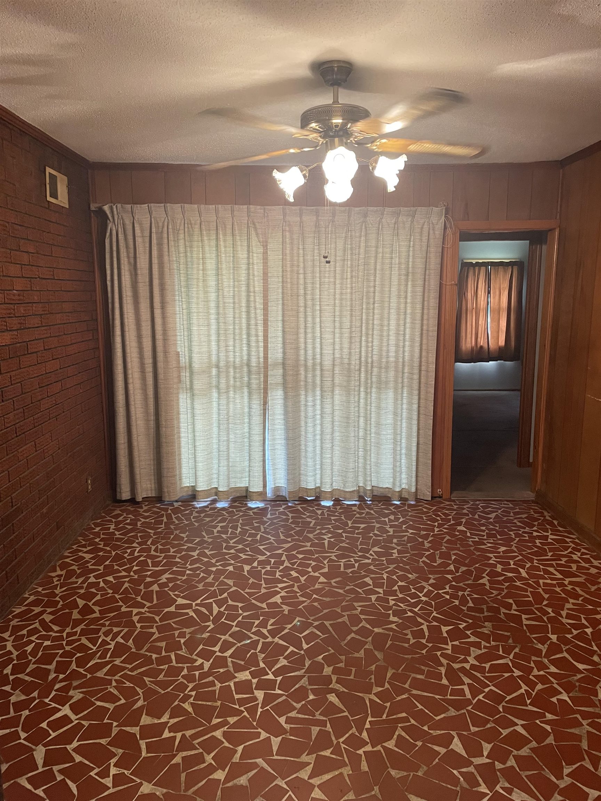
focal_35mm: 26
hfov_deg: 53.1
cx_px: 300
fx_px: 602
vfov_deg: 67.3
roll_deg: +0.5
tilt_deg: -9.8
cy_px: 400
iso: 400
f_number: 1.6
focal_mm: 4.2
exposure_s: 1/60
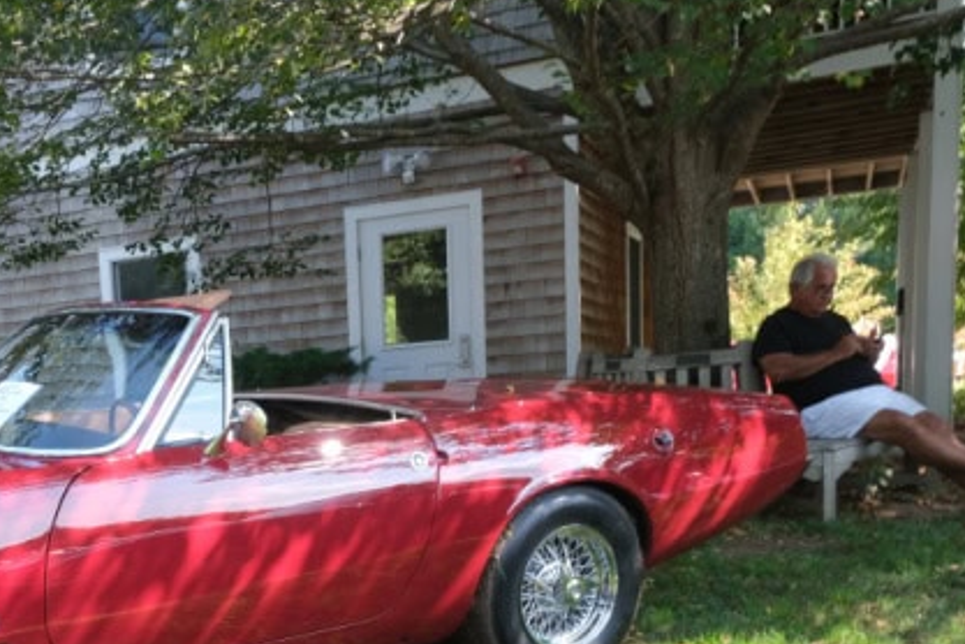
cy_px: 583
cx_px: 137
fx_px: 1233
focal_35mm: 46
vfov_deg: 28.1
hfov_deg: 40.2
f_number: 9
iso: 200
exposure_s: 1/27
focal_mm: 16
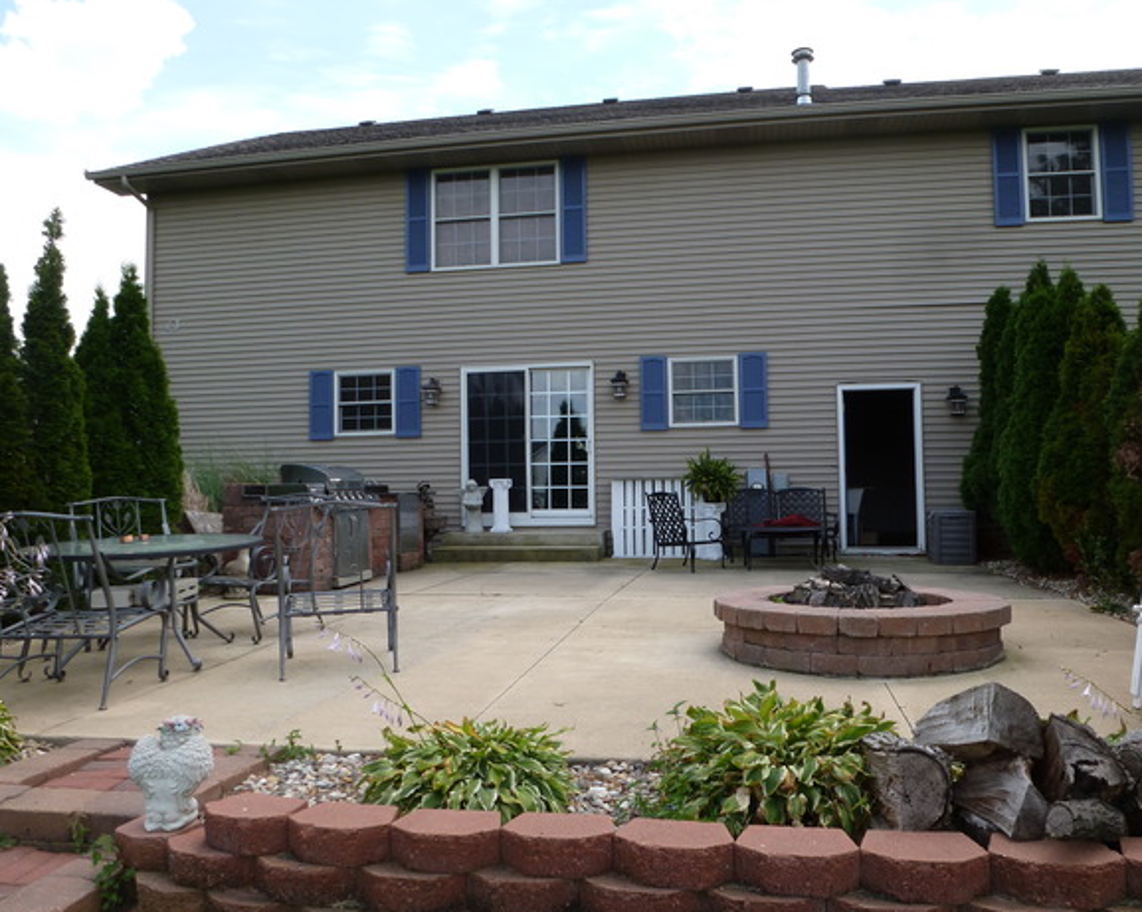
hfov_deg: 66.0
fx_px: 878
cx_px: 586
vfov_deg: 54.9
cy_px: 447
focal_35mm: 26
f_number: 4
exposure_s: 1/250
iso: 100
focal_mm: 4.3
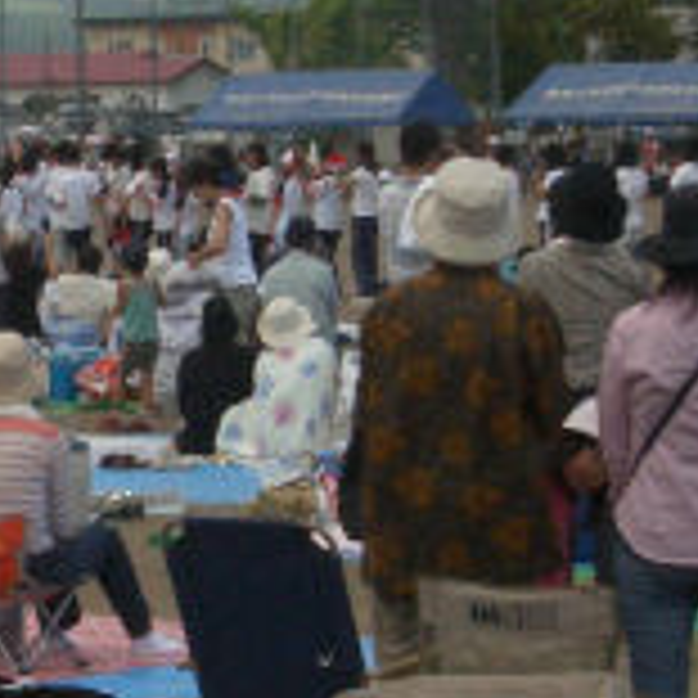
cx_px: -122
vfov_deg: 8.6
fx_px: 4631
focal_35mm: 203
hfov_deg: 8.5
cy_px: 198
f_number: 5.6
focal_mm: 10.2
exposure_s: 1/640
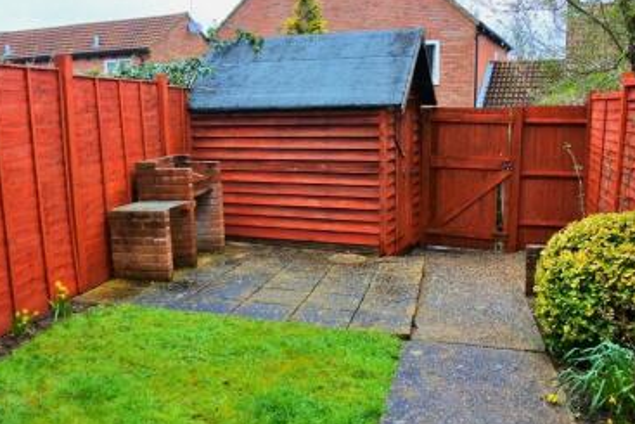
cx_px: 305
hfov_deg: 54.4
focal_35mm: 35
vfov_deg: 37.8
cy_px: 236
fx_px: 618
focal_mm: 10
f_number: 3.5
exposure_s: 1/500
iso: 250
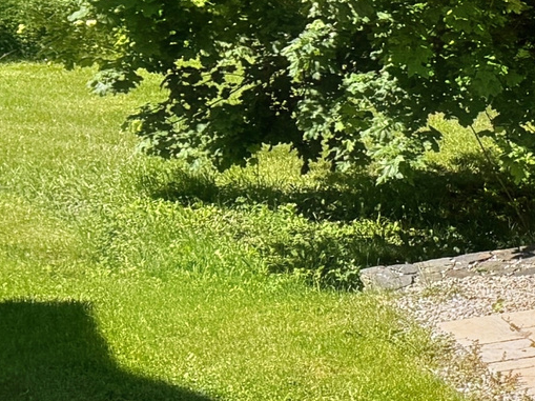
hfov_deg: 11.8
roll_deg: +0.0
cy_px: 350
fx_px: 2070
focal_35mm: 134
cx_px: 1320
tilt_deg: -19.4
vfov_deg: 11.0
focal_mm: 6.76
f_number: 1.78
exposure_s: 1/4167
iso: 80
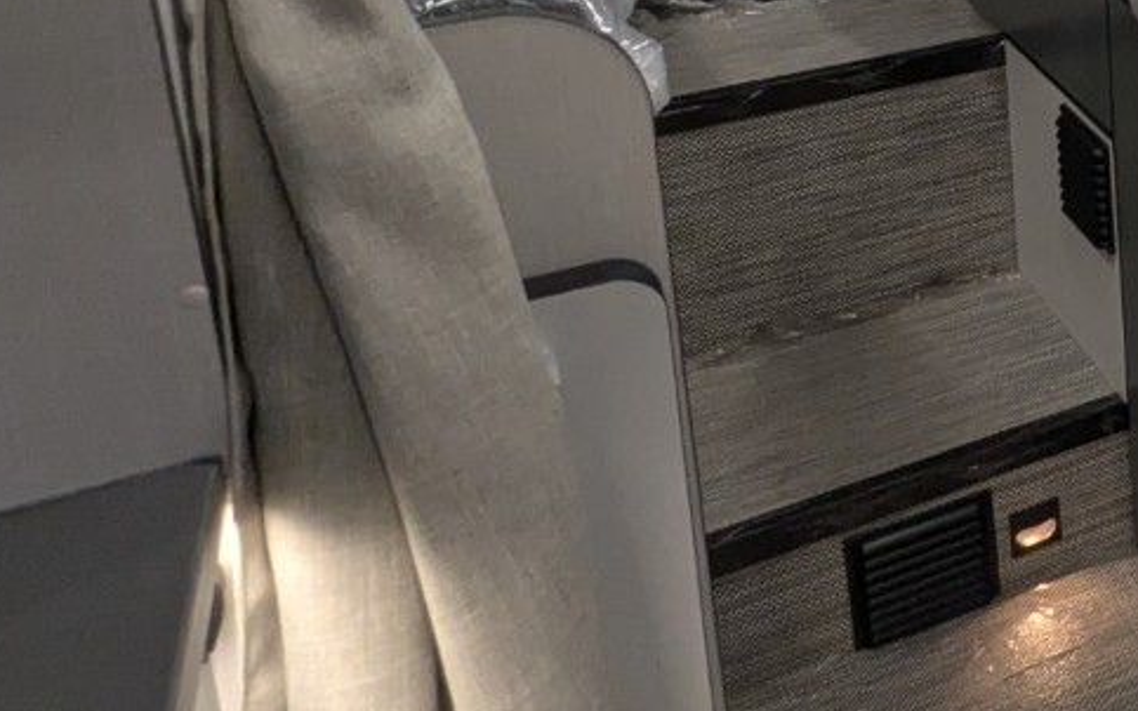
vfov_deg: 23.6
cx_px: 1610
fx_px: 1520
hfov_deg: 29.4
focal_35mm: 49
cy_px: -181
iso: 250
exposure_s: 1/92.6
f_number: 2.2
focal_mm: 2.35
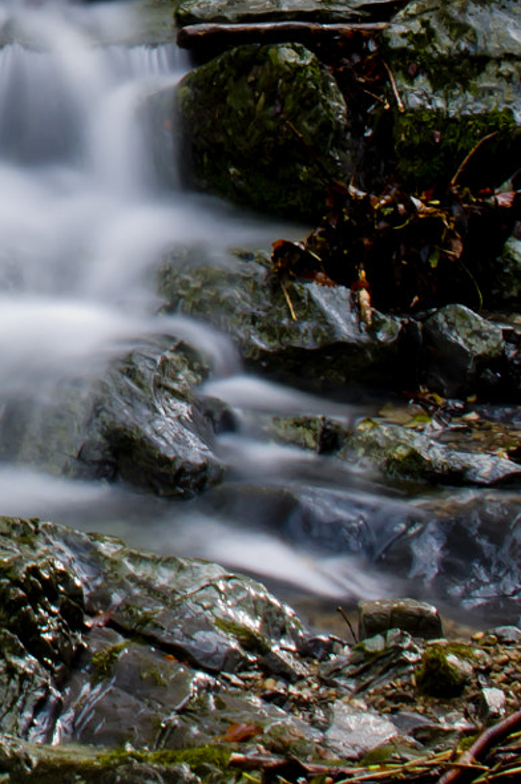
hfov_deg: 10.8
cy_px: -338
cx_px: -381
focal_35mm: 120
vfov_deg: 15.9
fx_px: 2605
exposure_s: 10
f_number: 22
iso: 100
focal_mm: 23
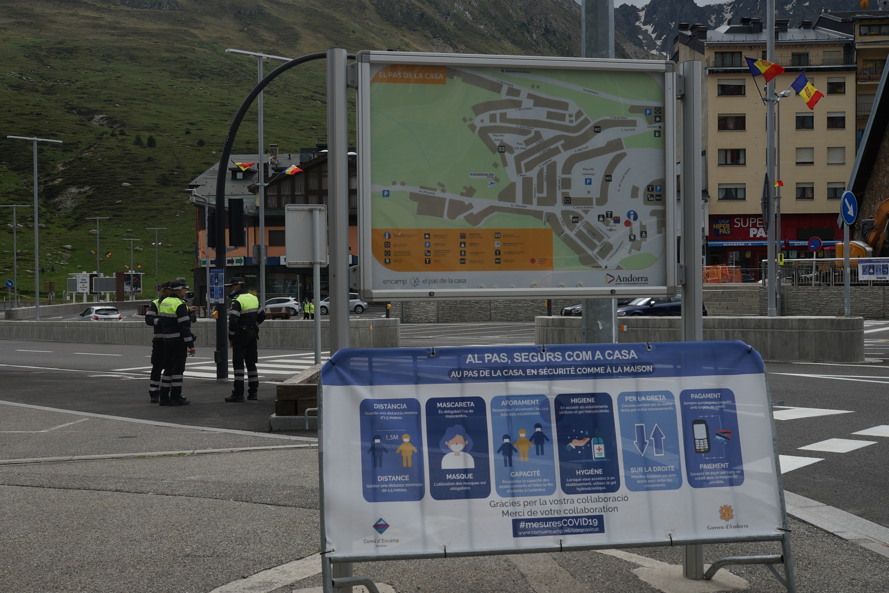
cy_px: 296
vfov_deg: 31.9
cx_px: 444
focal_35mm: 42
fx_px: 1037
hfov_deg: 46.4
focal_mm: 28
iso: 100
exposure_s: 1/200
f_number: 7.1
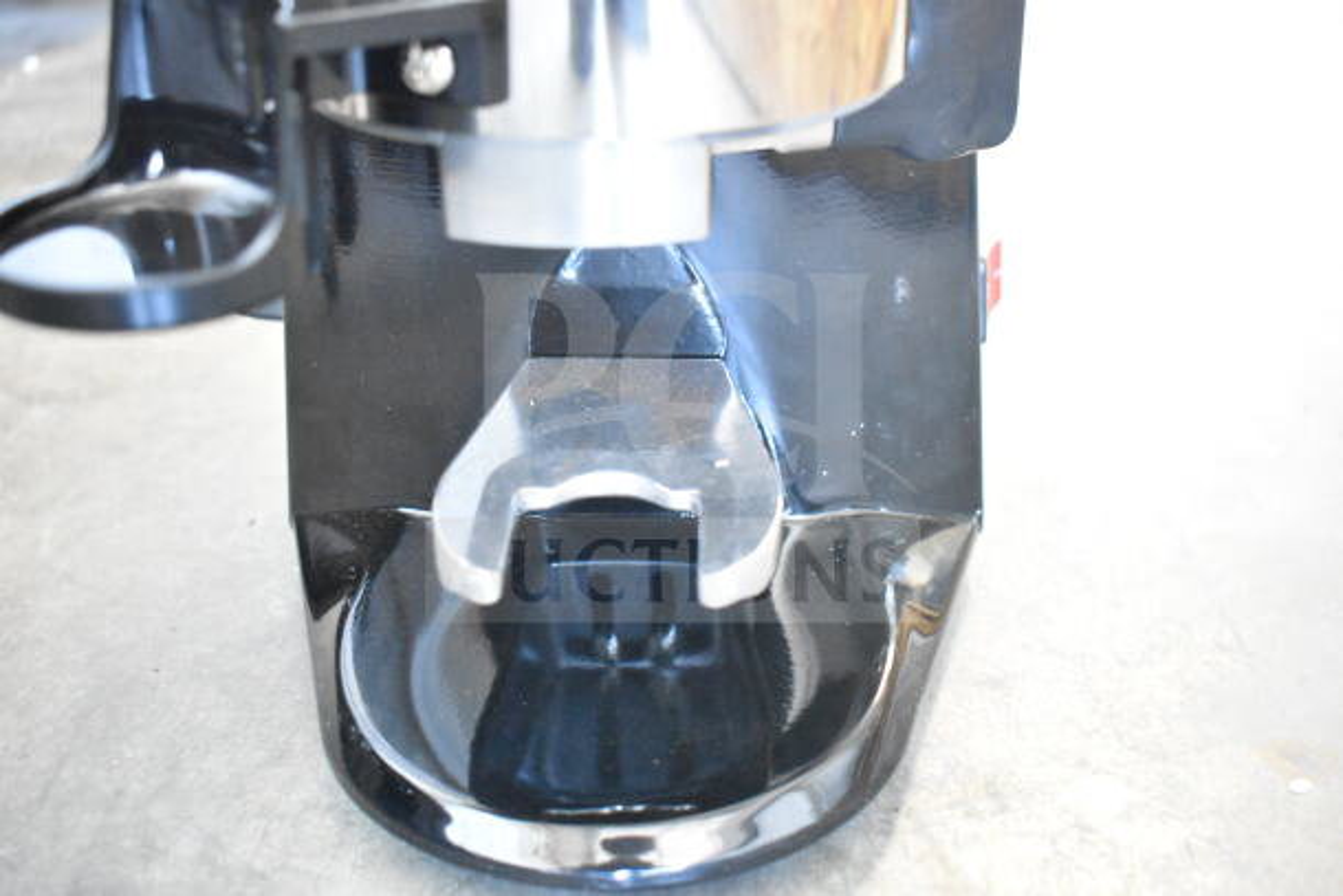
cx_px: 672
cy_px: 448
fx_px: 1567
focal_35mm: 42
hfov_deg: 46.4
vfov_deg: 31.9
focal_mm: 28
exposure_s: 1/50
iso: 11400
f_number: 4.2
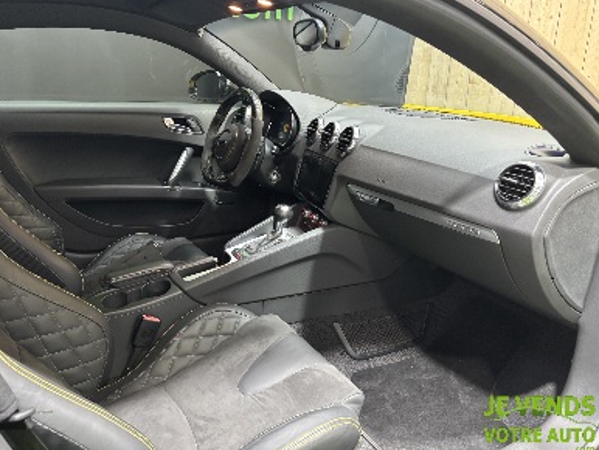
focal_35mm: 28
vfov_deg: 49.8
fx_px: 485
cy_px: 213
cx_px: 281
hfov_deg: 63.4
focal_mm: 5.96
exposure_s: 1/50
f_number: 1.6
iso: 400
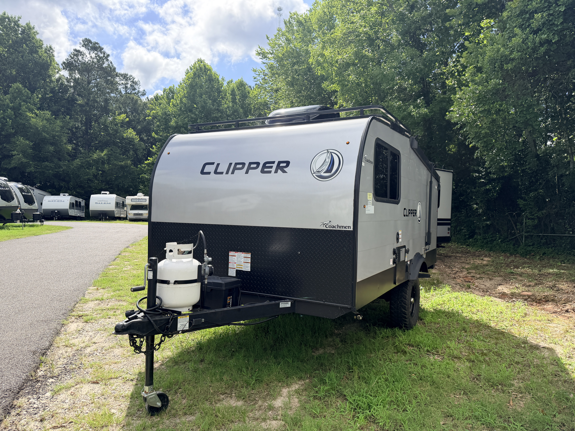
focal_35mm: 24
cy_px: 216
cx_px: 288
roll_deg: -0.2
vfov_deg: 56.8
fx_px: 399
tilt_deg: -3.3
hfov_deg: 71.6
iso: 100
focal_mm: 6.76
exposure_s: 1/5319
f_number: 1.78
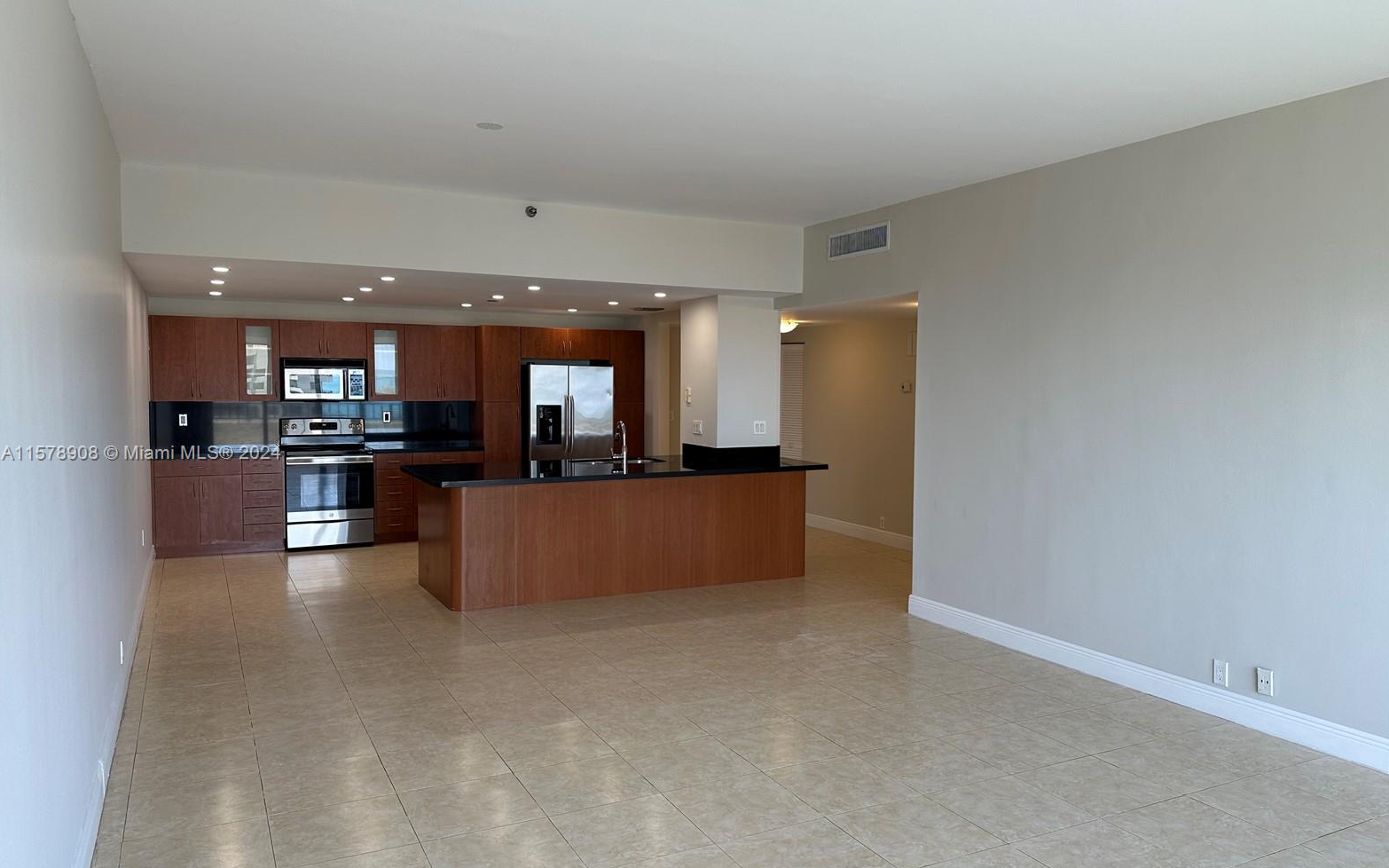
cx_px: 707
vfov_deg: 47.6
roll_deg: -0.2
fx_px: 984
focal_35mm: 26
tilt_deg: -3.5
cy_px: 454
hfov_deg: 70.4
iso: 64
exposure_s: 1/120
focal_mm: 6.86
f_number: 1.78
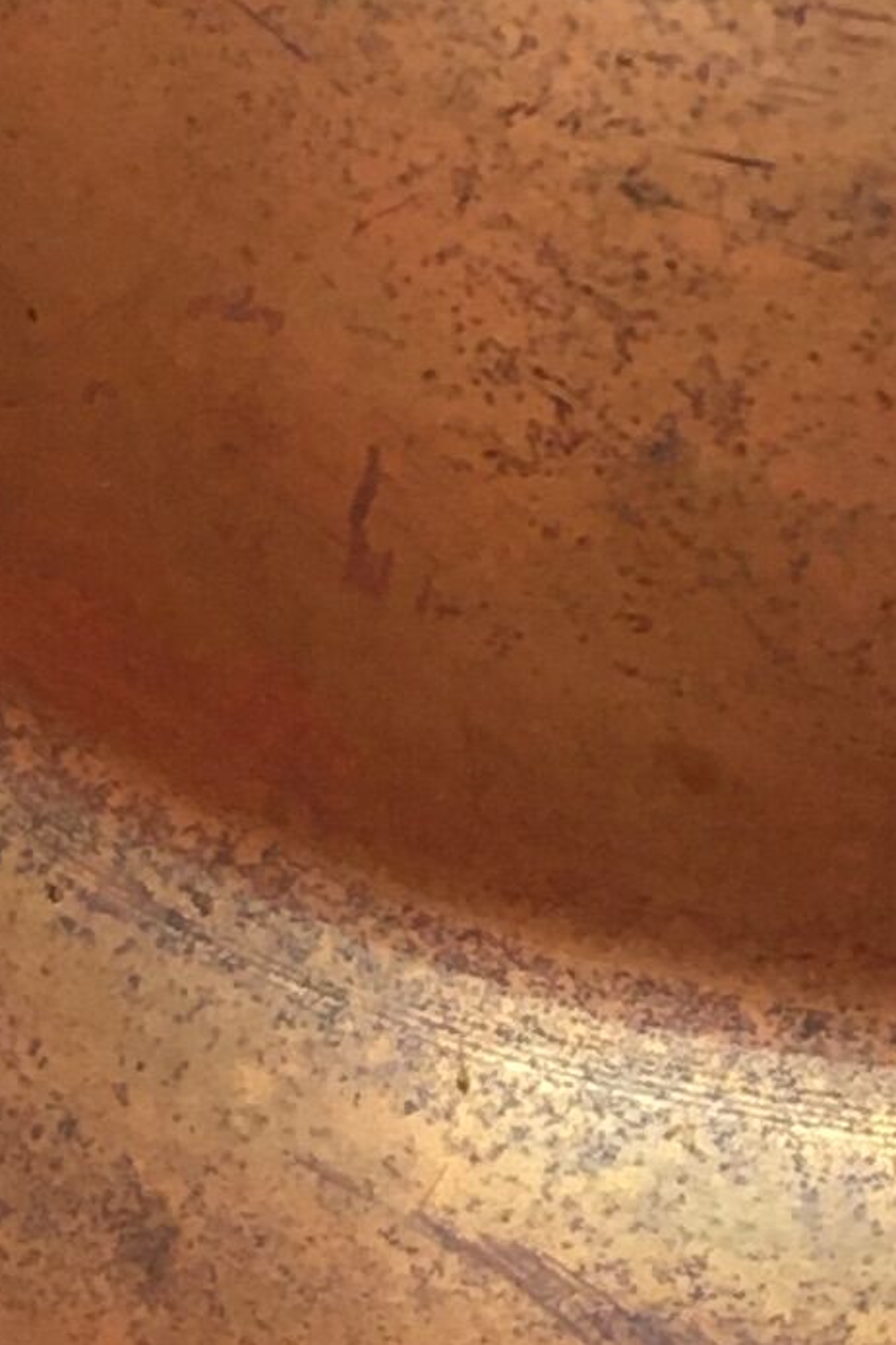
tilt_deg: -53.1
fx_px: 6536
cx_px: 1163
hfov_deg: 7.8
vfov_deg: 11.7
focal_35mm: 175
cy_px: 174
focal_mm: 4.15
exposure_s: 1/33
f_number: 2.2
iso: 100
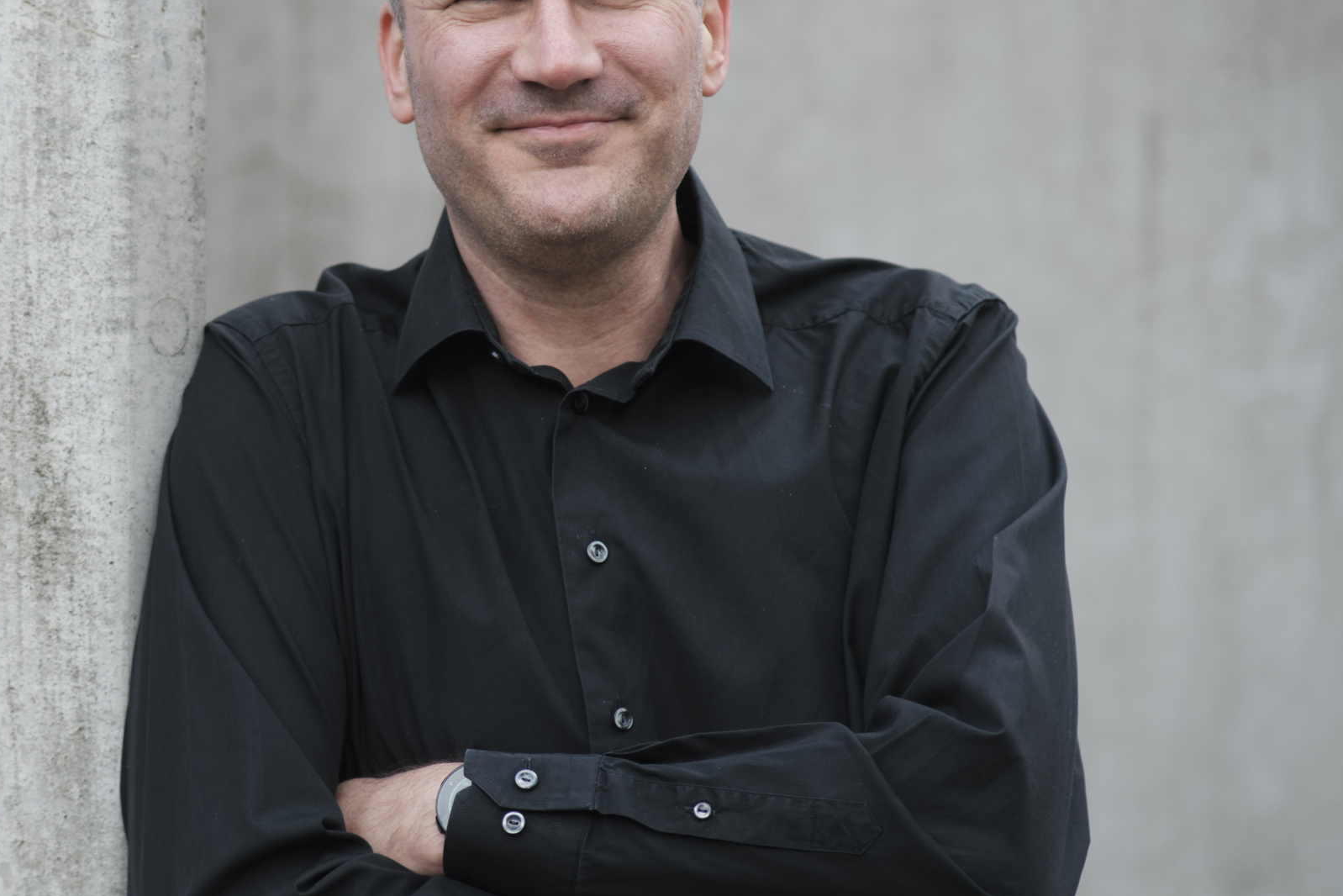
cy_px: 387
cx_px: 366
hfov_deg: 10.0
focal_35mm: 205
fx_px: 7649
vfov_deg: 6.7
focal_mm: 85
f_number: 2
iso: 160
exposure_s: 1/500
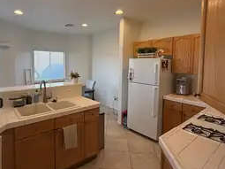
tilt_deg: -3.3
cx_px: 99
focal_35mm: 22
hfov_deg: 76.1
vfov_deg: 60.7
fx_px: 143
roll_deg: -0.1
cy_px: 71
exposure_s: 1/99
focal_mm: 2.22
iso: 160
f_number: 2.2
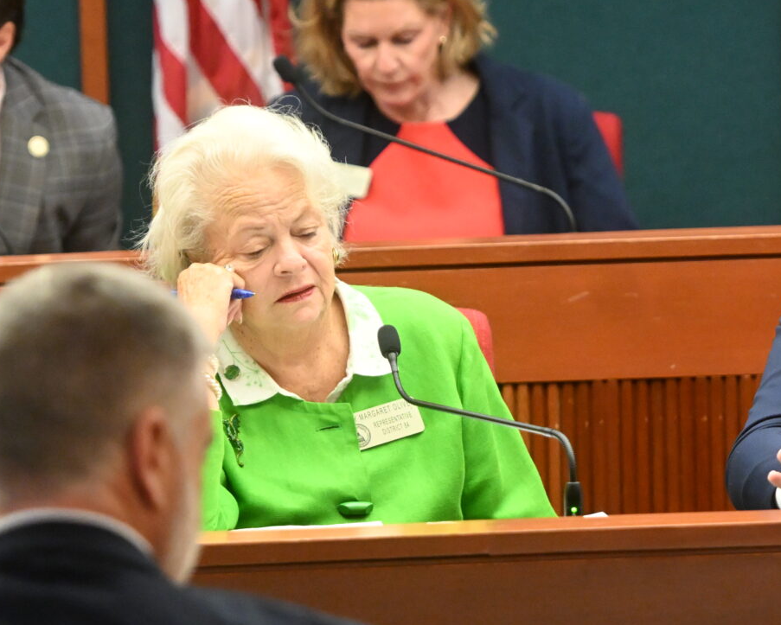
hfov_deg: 6.6
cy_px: 268
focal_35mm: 292
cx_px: 639
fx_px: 6752
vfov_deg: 5.3
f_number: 2.8
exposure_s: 1/500
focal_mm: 122
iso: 5600
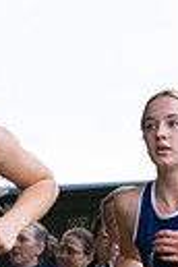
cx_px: 183
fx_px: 3671
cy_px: 399
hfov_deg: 2.8
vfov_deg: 4.1
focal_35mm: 495
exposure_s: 1/1250
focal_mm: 95
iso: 2000
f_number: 5.6
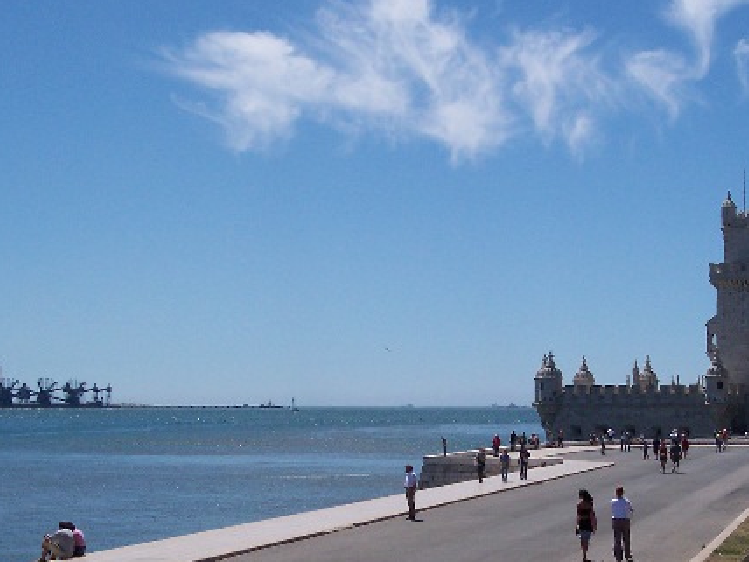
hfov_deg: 27.4
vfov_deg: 20.7
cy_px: 347
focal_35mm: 71
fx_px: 1536
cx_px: 430
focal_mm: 8
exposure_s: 1/1000
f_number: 4.8
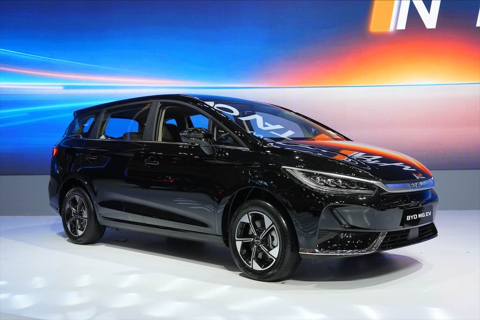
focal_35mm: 42
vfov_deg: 31.9
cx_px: 240
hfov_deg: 46.4
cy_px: 160
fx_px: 560
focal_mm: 42
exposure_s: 1/500
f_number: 4
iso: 1250
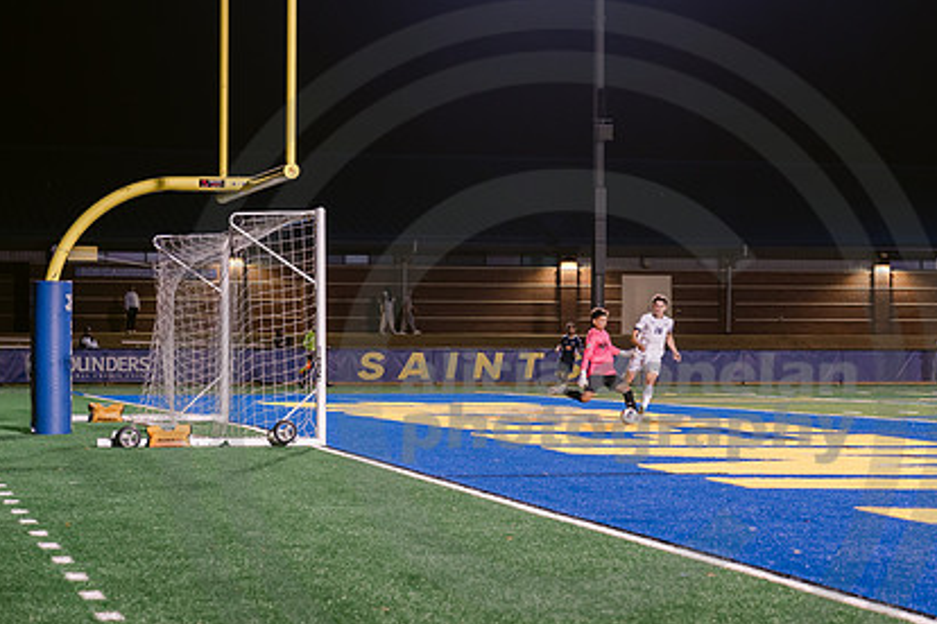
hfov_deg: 20.8
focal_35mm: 98
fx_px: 2551
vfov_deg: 13.9
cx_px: 559
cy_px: 399
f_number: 4
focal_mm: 70
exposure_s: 1/160
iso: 2500
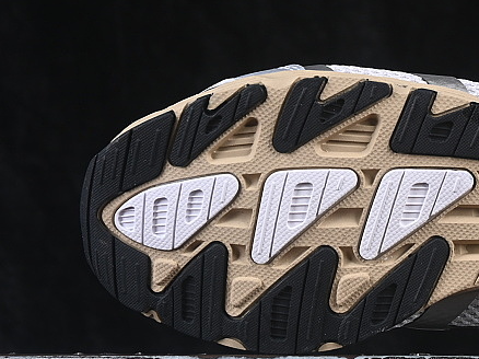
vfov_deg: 8.3
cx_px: 494
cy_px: 109
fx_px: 2462
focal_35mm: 178
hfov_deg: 11.0
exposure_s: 1/60
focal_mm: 50
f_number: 7.1
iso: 160
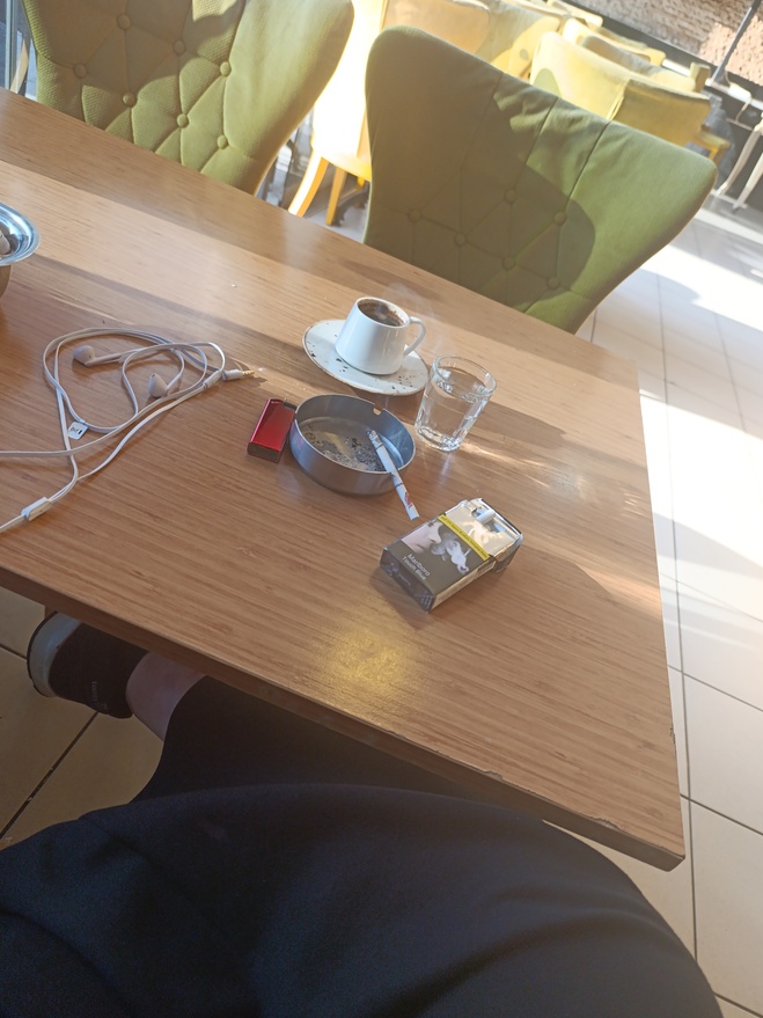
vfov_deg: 71.6
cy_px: 495
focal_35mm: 24
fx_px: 706
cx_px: 390
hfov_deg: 56.8
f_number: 1.6
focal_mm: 6.14
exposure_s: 1/100
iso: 200
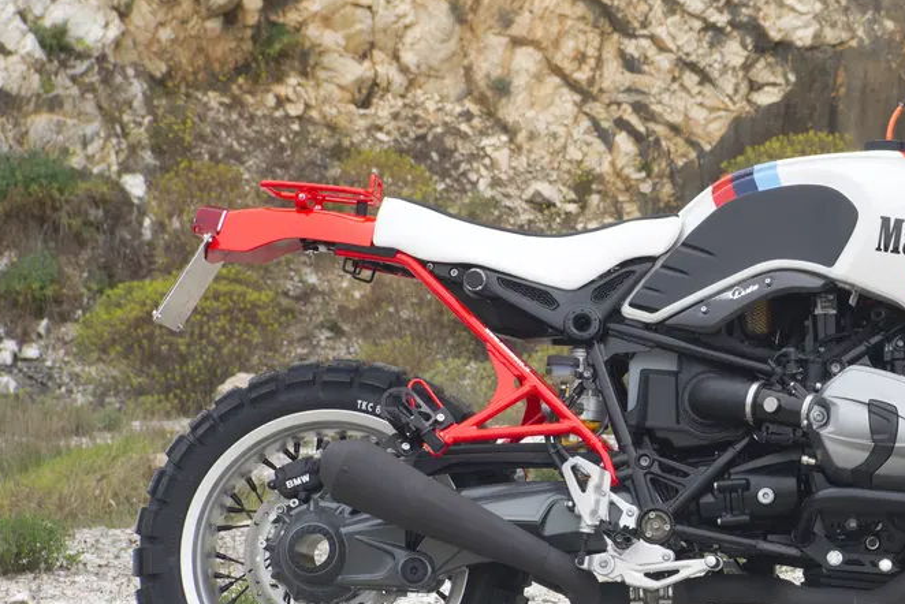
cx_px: 776
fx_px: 3873
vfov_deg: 8.9
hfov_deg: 13.2
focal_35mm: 154
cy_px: 355
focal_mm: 85
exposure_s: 1/60
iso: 200
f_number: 13
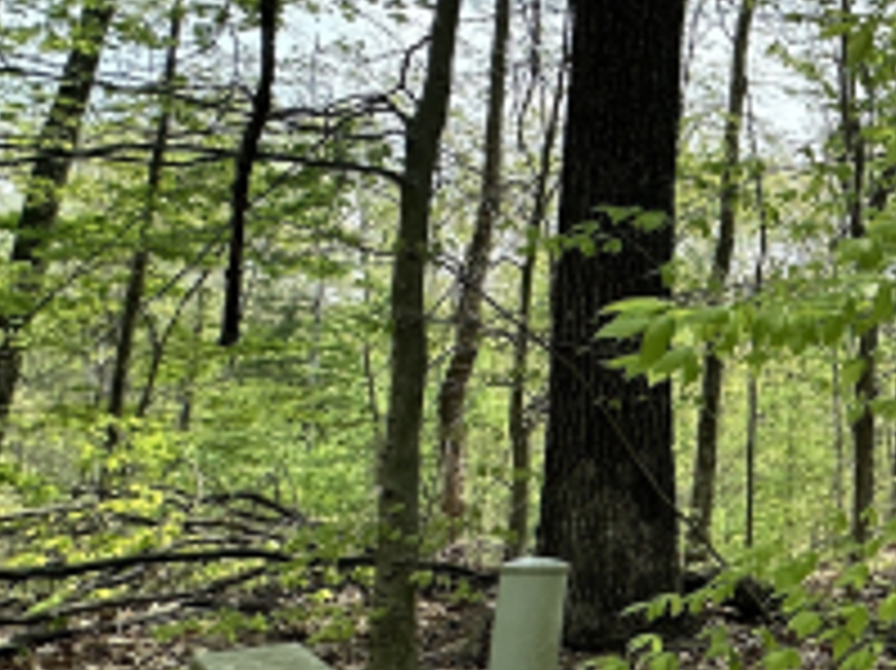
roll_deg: +0.7
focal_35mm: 47
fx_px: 1216
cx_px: 1245
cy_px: 265
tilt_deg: +10.0
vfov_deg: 30.8
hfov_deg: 29.7
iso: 40
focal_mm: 2.22
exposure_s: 1/483
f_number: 2.2
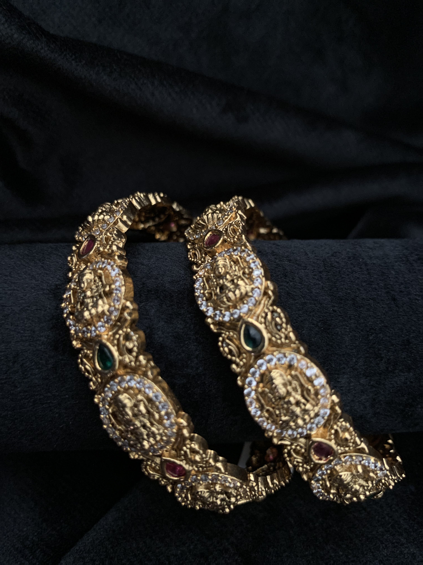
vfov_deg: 67.3
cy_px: 282
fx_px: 424
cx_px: 212
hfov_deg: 53.1
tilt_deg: -45.0
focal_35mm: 26
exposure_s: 1/40
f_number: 1.8
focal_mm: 4.25
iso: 400
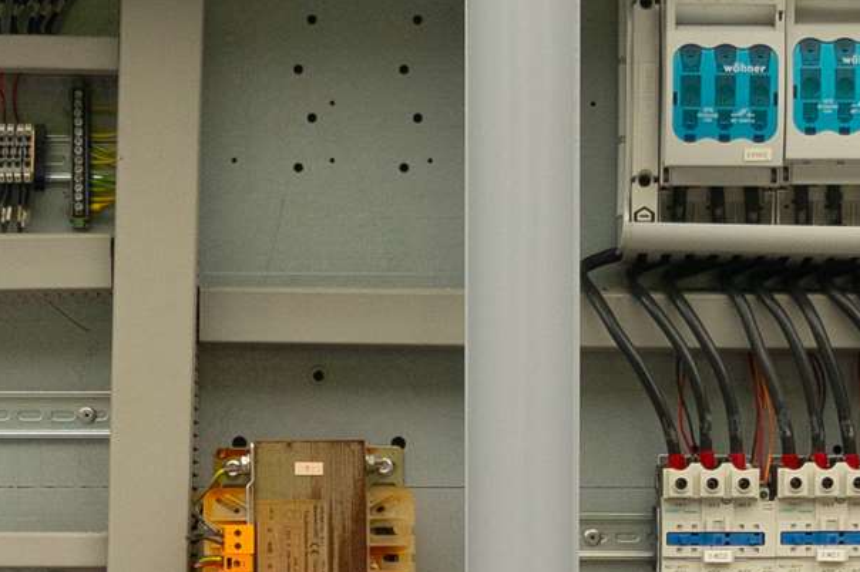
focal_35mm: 167
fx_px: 3987
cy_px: 807
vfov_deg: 8.1
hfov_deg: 12.3
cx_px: 410
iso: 400
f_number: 5
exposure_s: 1/80
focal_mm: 24
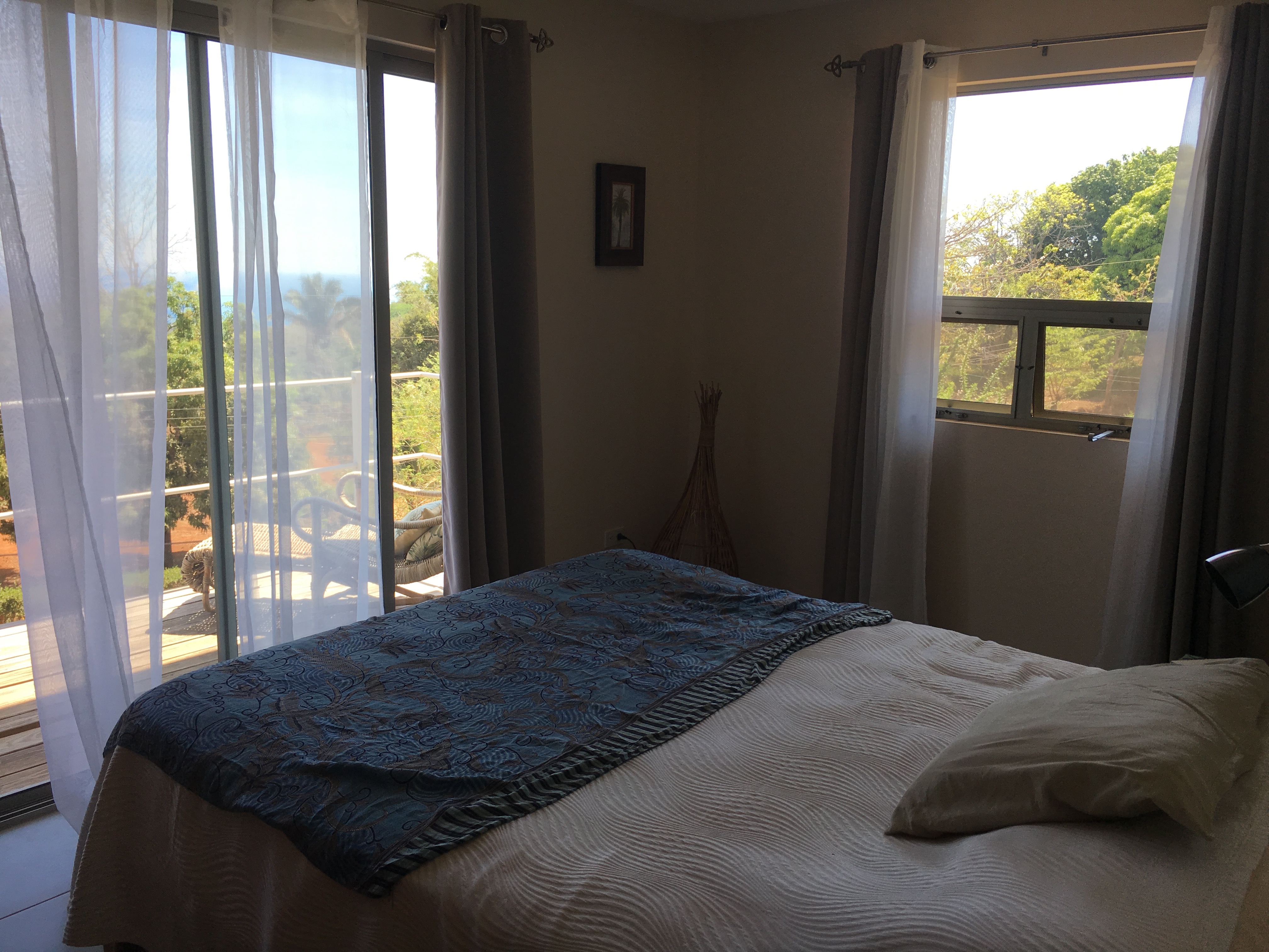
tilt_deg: -11.3
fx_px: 1063
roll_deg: -0.8
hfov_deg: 61.7
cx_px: 634
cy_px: 476
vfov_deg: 48.2
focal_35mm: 29
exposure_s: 1/319
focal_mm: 4.15
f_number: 2.2
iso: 25
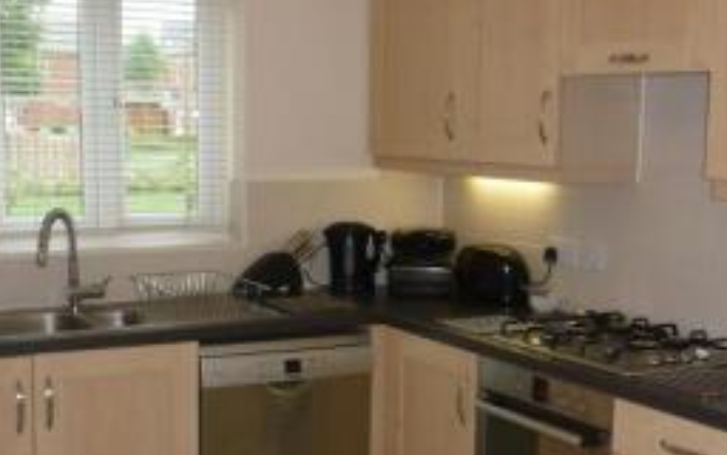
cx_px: 368
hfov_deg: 35.1
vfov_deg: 22.2
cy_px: 326
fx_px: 1149
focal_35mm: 58
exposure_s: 1/60
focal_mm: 4.3
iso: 200
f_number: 3.3
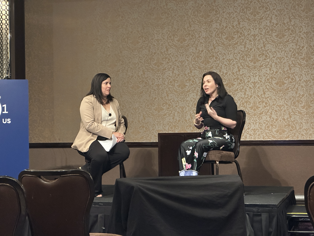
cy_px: 118
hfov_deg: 25.3
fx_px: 698
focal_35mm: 77
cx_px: 157
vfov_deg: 19.1
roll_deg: +0.6
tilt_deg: +1.8
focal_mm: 9
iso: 1250
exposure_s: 1/41
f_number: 2.8
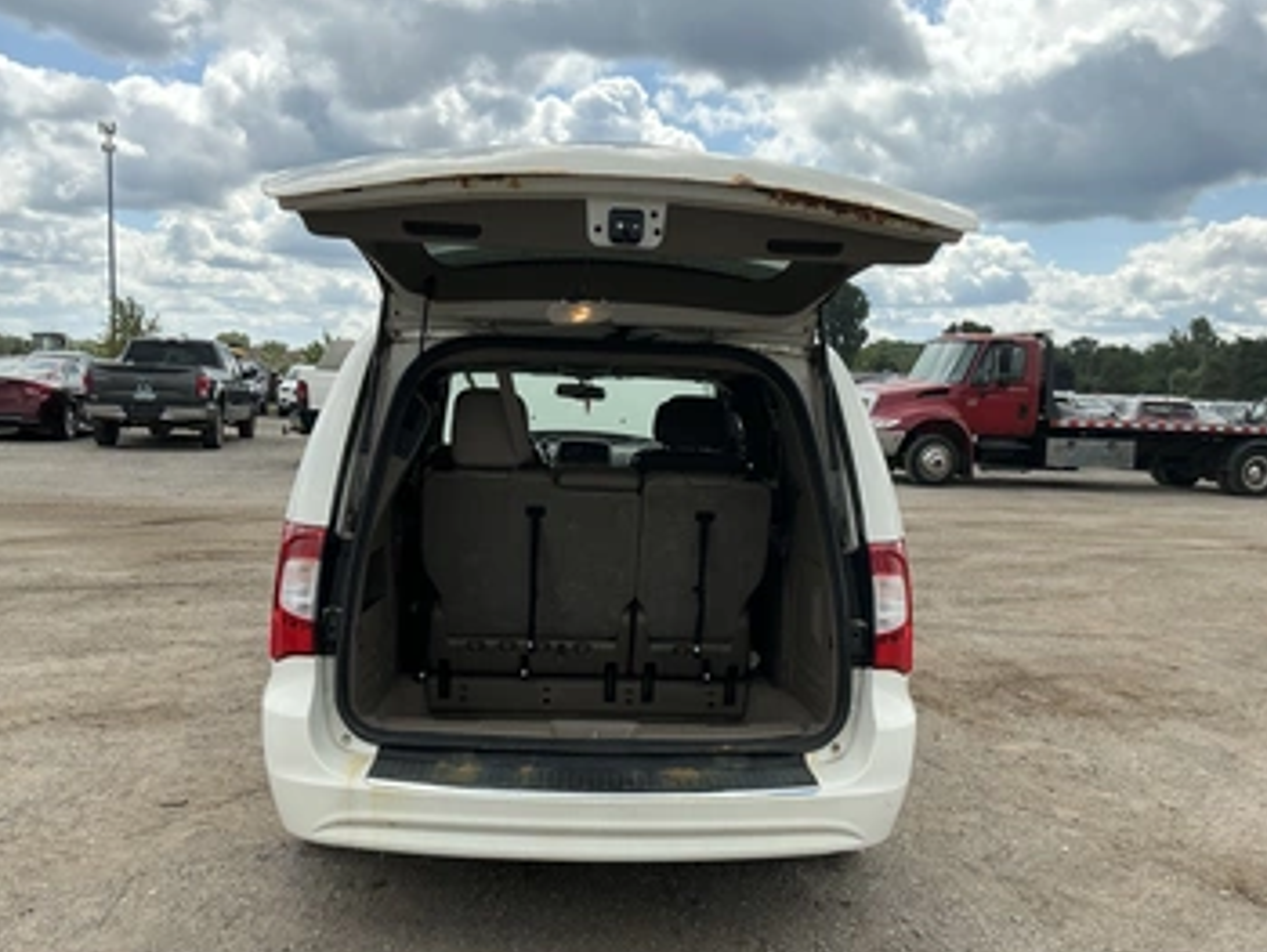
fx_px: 1172
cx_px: 623
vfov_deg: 44.2
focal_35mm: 32
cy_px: 507
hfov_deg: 56.8
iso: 25
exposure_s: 1/2058
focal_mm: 3
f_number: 1.8
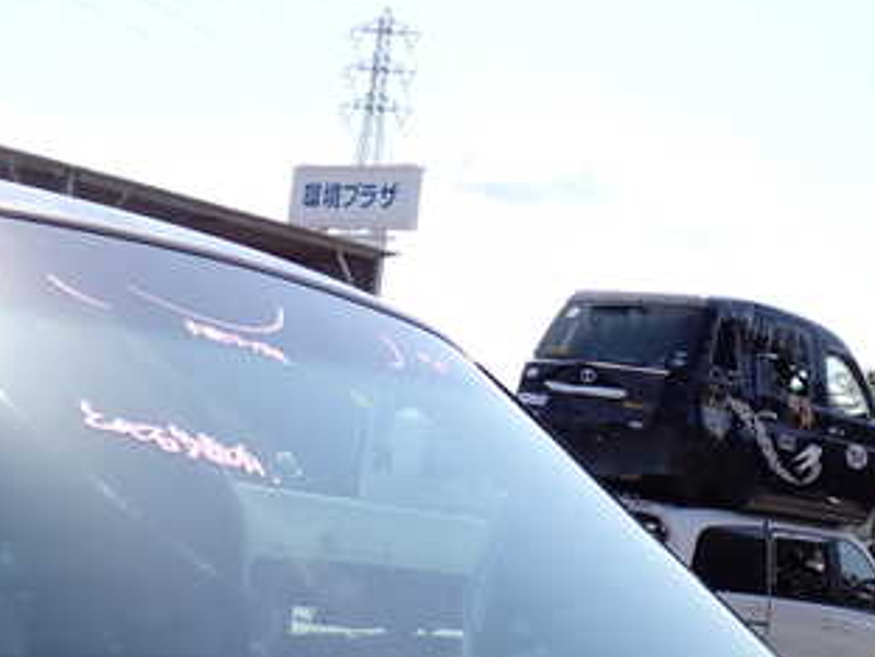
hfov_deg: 26.5
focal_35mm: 73
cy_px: 545
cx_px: 272
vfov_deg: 19.9
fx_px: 1845
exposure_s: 1/640
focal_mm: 6.83
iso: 100
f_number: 3.5
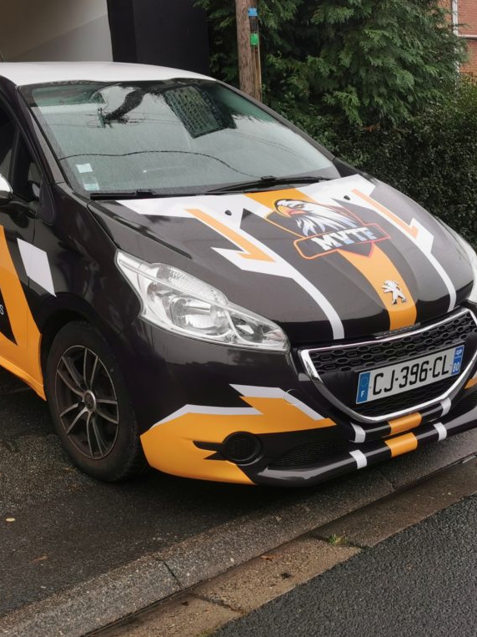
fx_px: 864
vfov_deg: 40.4
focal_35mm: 47
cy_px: 320
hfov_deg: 30.5
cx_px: 135
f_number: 1.6
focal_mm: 5.56
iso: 50
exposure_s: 1/584
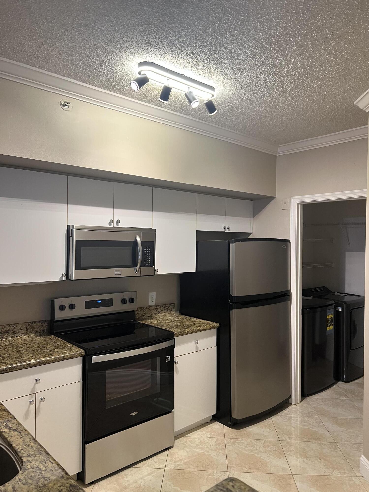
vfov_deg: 67.3
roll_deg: -0.7
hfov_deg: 53.1
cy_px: 246
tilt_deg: -0.2
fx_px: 370
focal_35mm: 26
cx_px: 184
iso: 160
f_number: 1.5
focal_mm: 5.7
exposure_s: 1/60
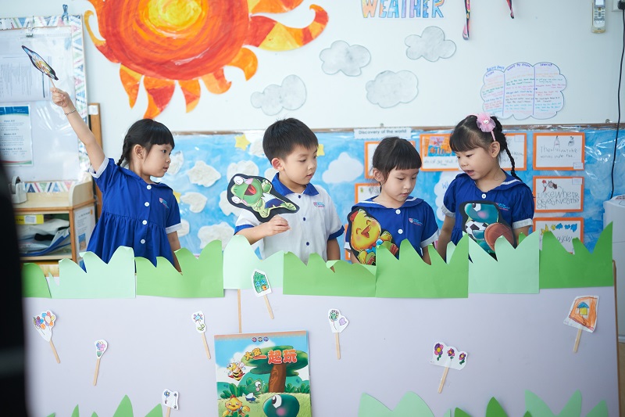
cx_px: 312
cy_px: 208
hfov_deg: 37.5
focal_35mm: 53
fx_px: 920
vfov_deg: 25.5
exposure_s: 1/400
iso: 800
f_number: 1.4
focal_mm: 35
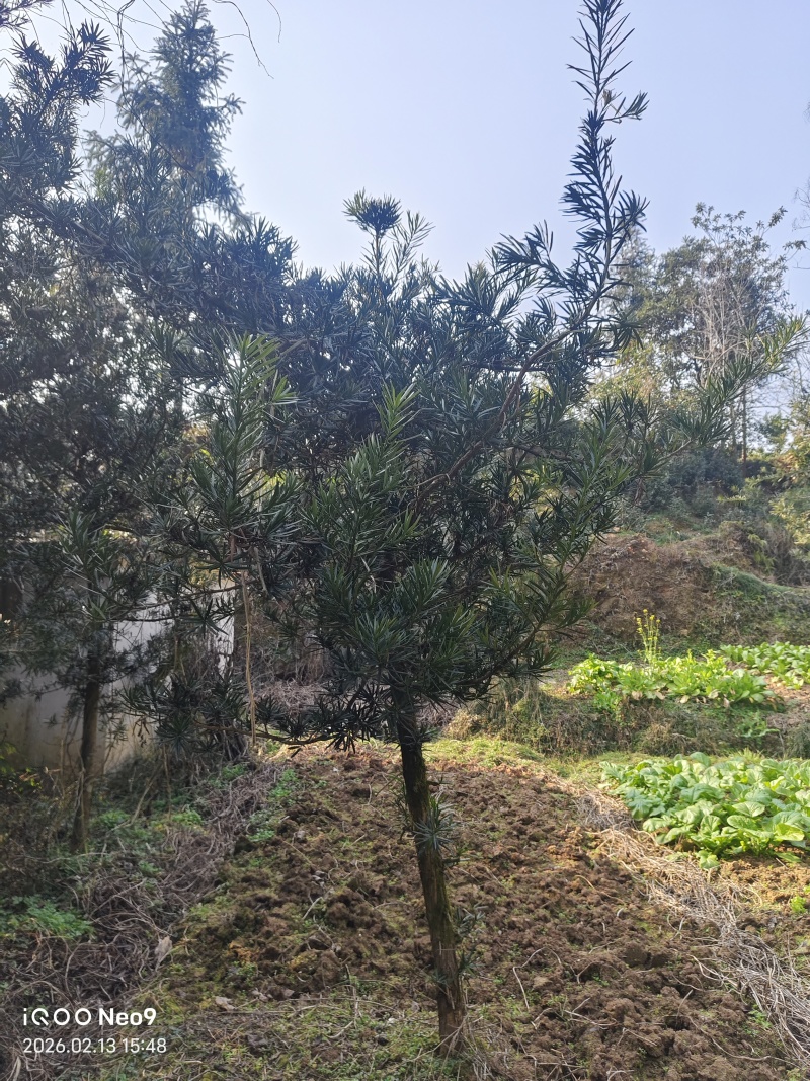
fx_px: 718
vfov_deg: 73.9
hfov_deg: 58.9
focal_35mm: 23
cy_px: 540
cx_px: 405
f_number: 1.88
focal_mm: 5.56
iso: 71
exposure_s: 1/235
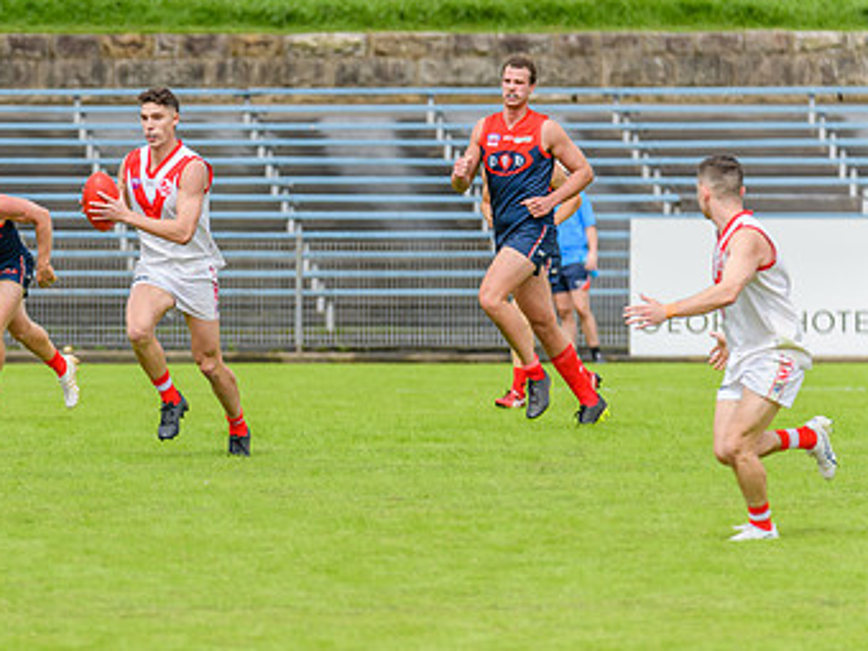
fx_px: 14819
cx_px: 135
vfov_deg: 2.5
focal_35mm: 591
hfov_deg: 3.4
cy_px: 371
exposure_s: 1/1600
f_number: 8
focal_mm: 360
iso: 800
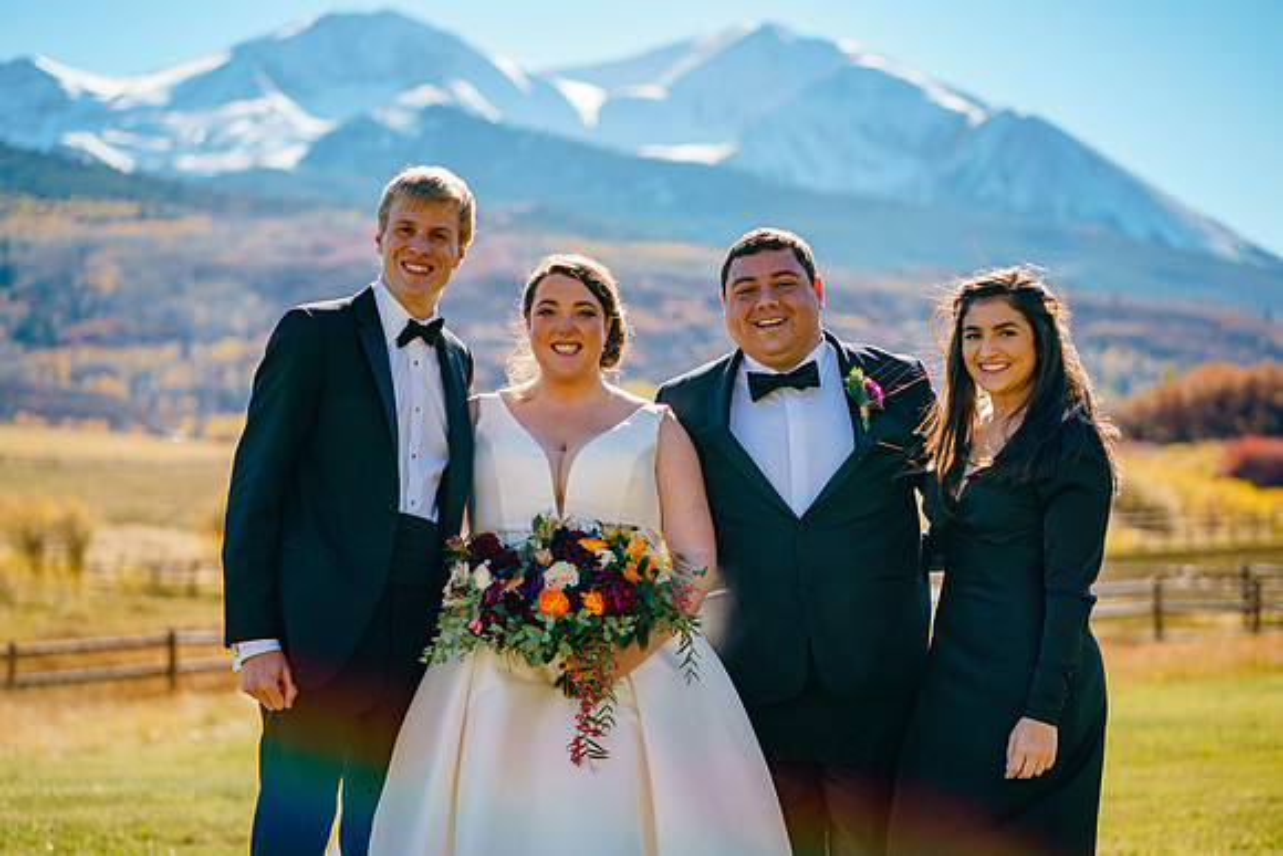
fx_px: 3030
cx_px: 642
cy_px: 428
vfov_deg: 16.1
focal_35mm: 85
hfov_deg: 23.9
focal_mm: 85
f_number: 2.8
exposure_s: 1/5000
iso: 200
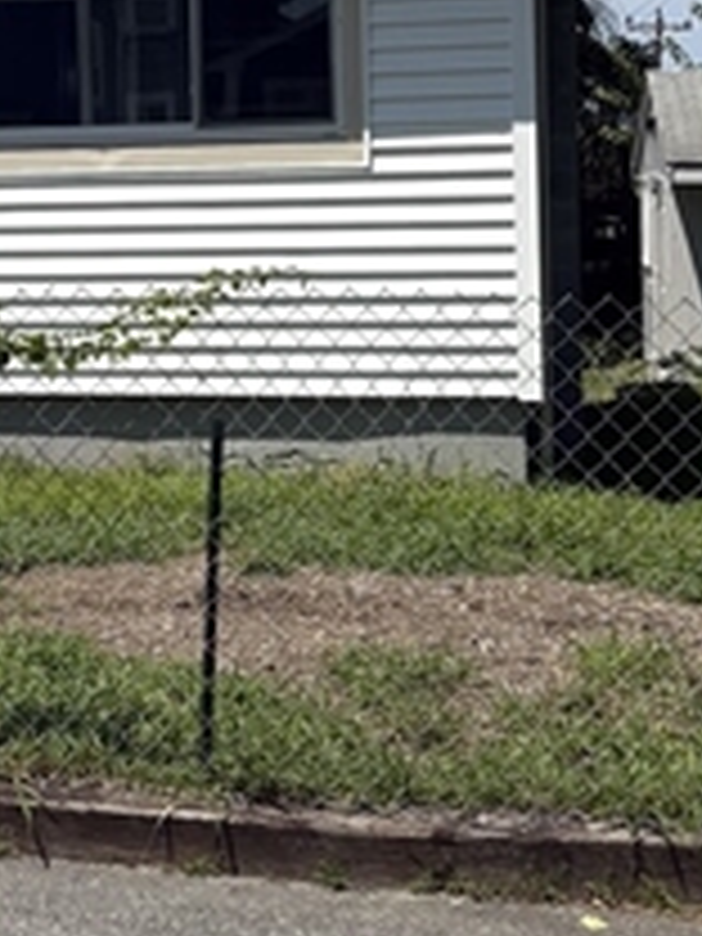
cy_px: 171
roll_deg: +2.4
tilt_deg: -0.7
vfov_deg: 20.2
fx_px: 2596
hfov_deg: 14.7
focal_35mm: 96
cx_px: -238
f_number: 1.6
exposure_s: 1/4950
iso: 50
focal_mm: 5.96
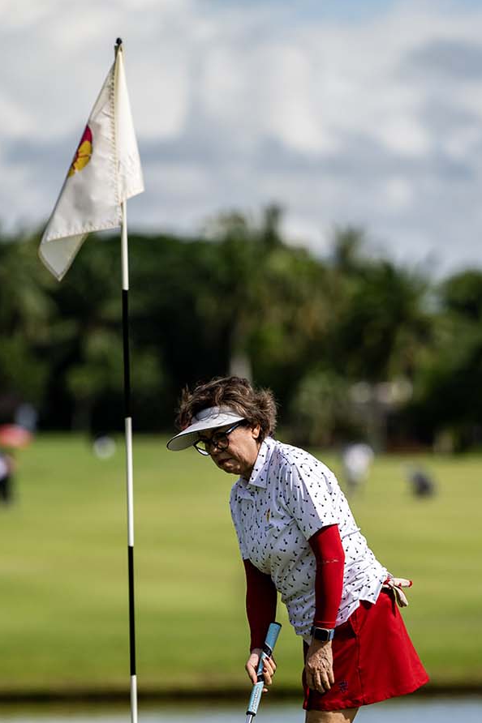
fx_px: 6491
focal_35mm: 323
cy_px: 478
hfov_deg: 4.3
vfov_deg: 6.4
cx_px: 231
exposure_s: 1/5000
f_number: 3.2
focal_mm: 200
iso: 400
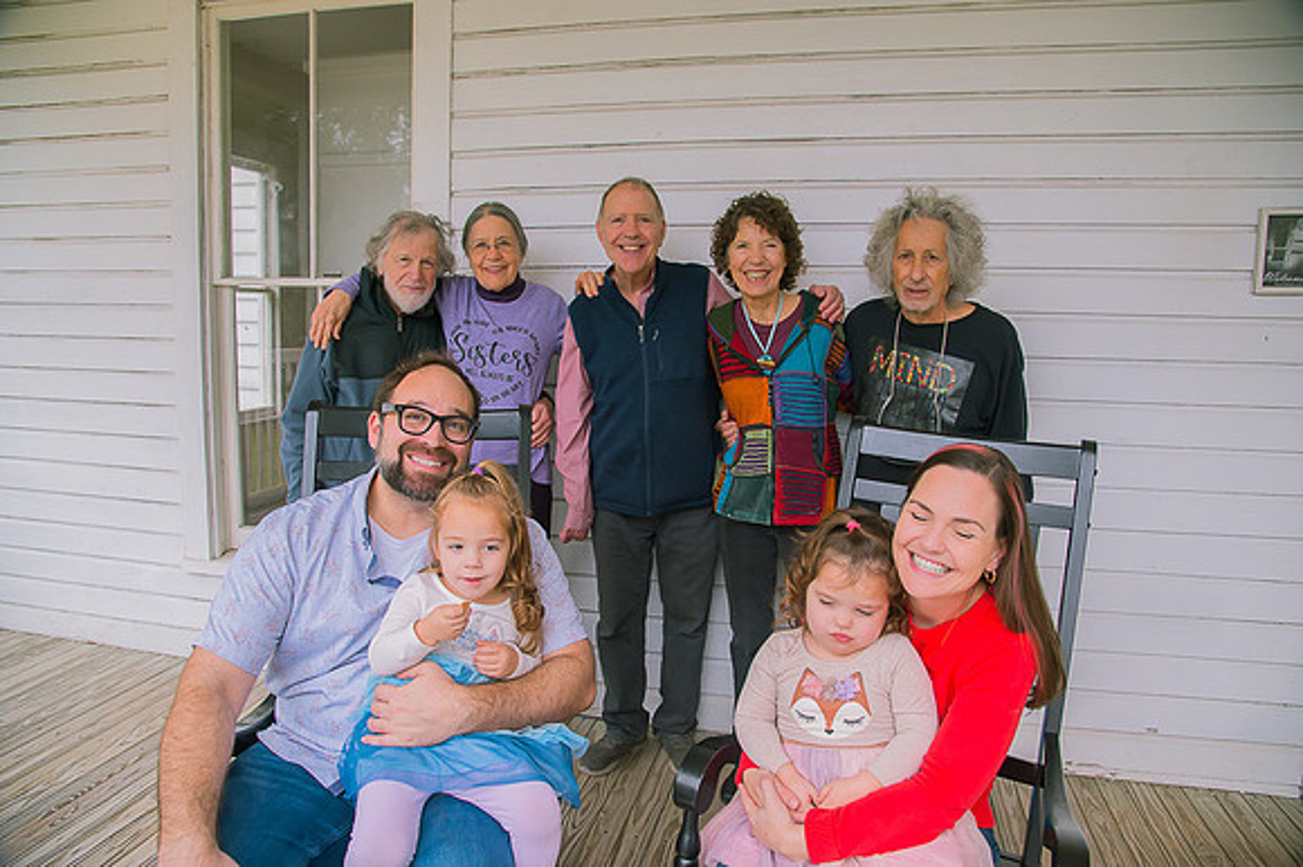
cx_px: 652
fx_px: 868
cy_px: 434
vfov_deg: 53.1
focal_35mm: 24
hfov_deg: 73.8
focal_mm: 24
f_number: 5
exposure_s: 1/80
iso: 200
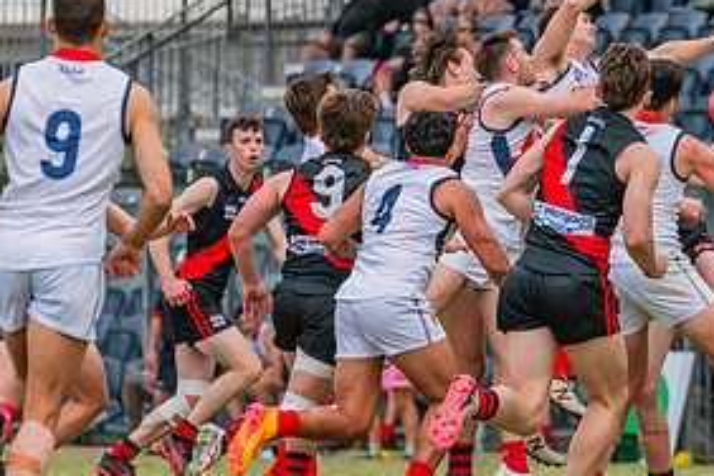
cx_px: 613
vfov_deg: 2.0
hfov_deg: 3.0
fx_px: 13505
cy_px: 156
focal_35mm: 681
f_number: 9
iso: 800
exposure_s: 1/1250
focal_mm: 330
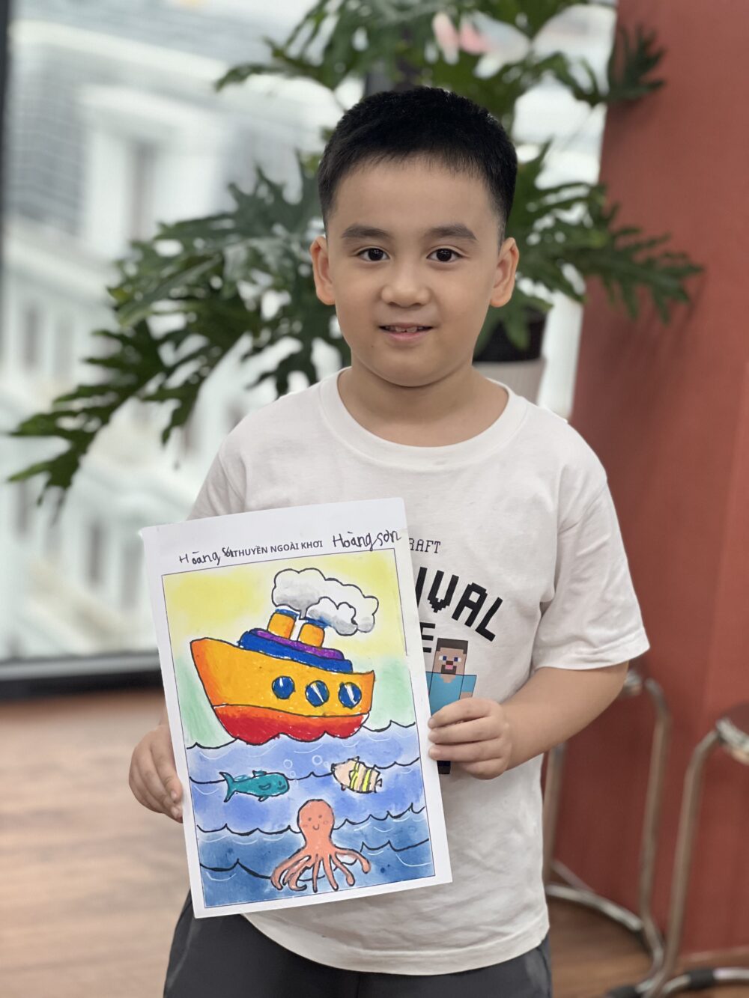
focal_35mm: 77
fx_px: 2221
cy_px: 499
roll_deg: -5.6
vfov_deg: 25.3
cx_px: 374
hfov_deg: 19.1
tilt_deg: -13.8
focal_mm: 9
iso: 250
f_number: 2.8
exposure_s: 1/109
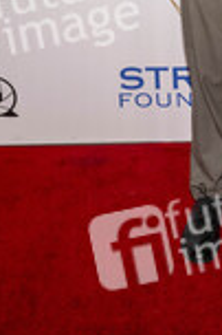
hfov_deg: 14.9
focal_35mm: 88
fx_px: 819
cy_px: -93
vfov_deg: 21.1
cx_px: 266
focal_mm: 33.5
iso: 800
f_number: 6.3
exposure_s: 1/200
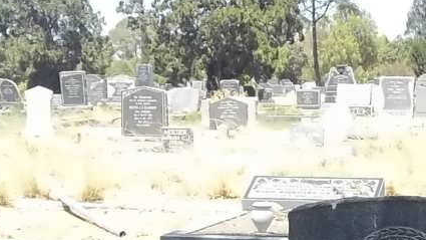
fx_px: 1389
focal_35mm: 123
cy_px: 391
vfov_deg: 9.5
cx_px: 306
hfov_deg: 17.4
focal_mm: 7.1
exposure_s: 1/400
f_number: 3.2
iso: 80
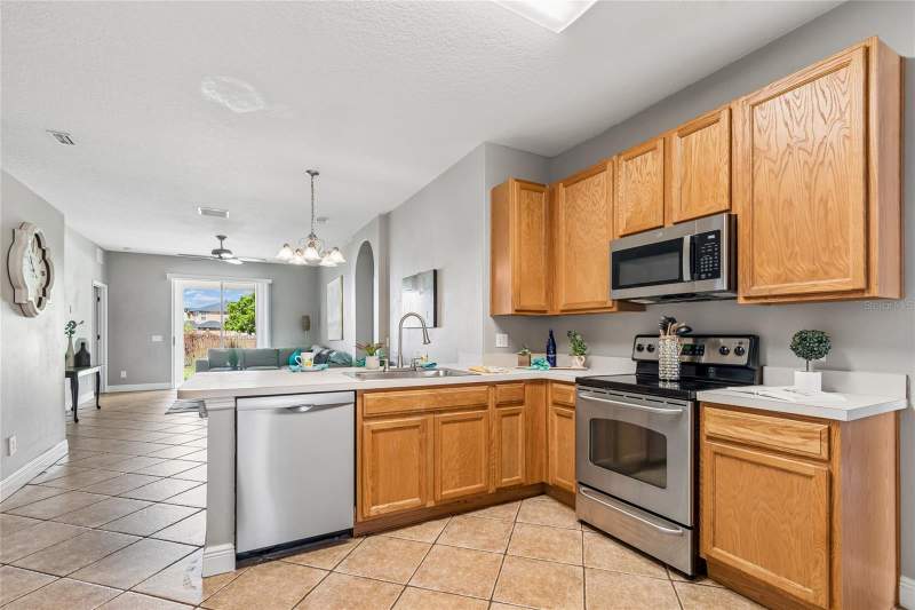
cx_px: 458
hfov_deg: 100.4
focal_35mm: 15
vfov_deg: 77.3
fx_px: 381
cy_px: 305
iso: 100
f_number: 7.1
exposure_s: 1/13
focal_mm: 10
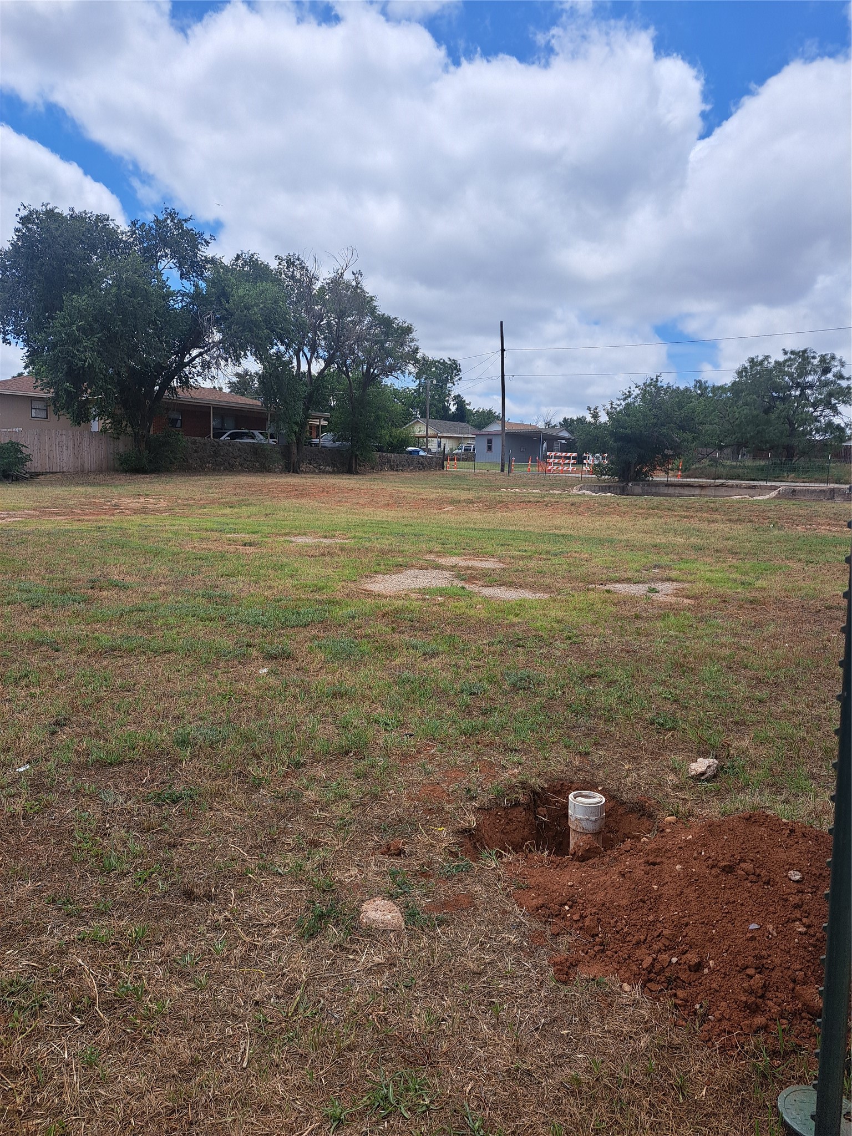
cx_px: 426
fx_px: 788
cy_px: 568
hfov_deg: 56.8
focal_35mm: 24
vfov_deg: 71.6
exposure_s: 1/2786
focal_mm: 5.23
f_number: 1.8
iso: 50
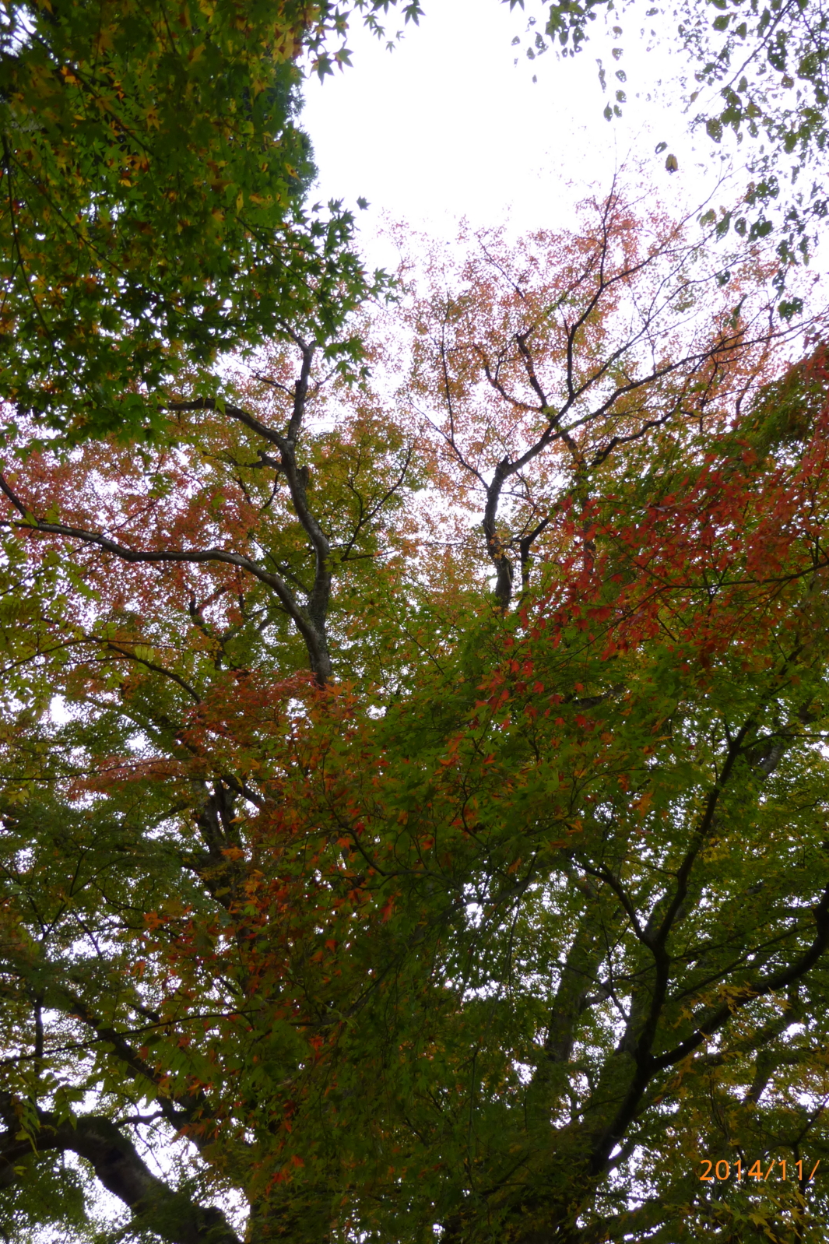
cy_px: 622
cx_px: 456
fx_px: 864
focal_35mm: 25
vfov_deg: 71.5
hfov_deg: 51.2
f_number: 4
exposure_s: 1/100
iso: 100
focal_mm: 4.3
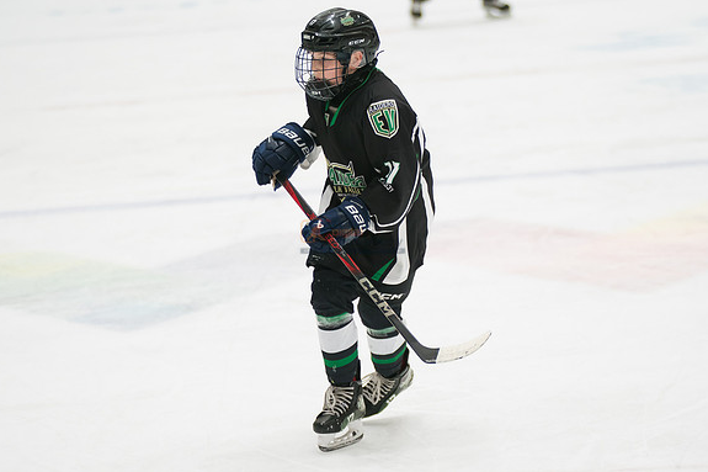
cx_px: 353
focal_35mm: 224
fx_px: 4404
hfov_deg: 9.2
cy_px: 235
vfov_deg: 6.1
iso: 1600
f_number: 3.2
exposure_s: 1/800
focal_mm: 148
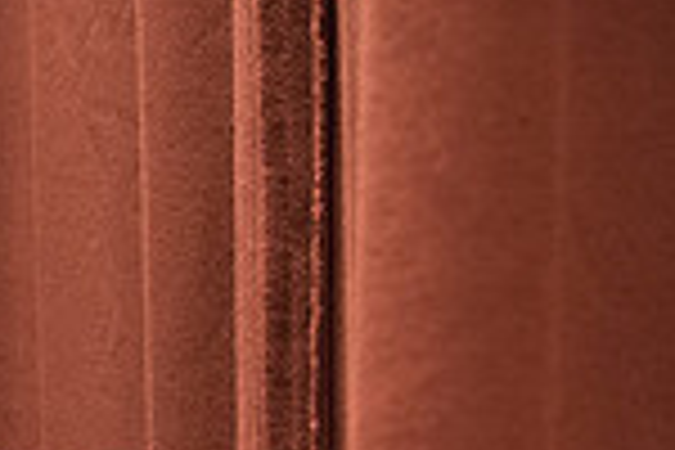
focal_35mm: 93
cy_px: 736
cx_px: -342
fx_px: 1744
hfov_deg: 19.2
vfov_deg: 13.6
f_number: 3.5
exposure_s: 1/60
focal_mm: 24
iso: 4000
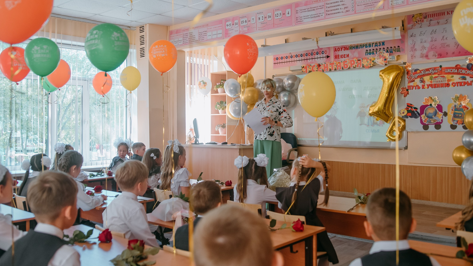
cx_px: 257
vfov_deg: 33.7
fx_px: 439
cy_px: 114
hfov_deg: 56.6
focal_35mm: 35
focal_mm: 28
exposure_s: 1/250
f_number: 2.8
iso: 1000
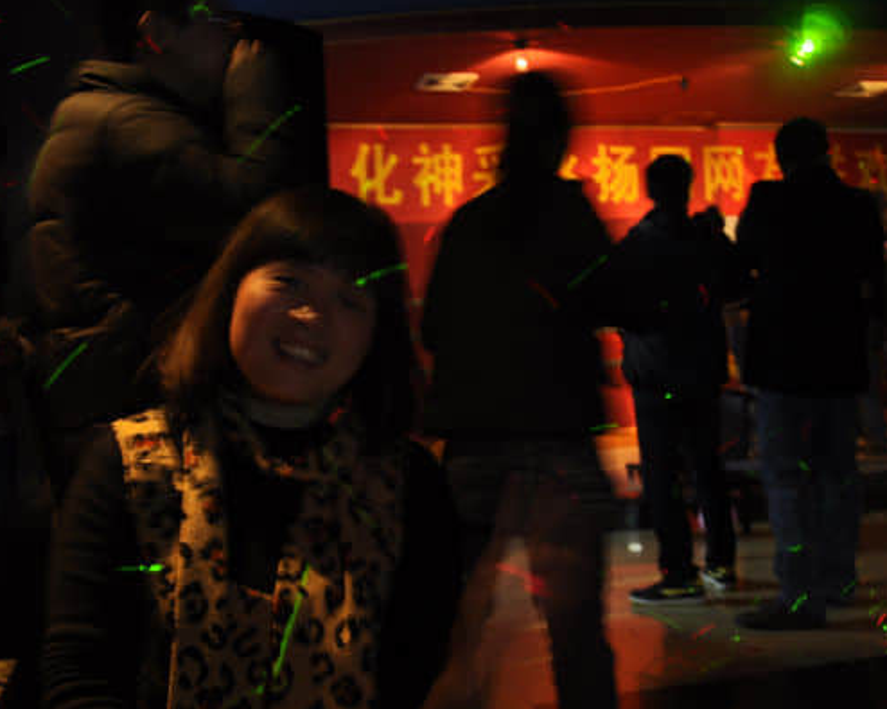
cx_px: 474
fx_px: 1076
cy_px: 354
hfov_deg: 44.8
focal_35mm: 41
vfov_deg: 36.5
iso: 400
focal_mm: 24
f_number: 3.8
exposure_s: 1/3
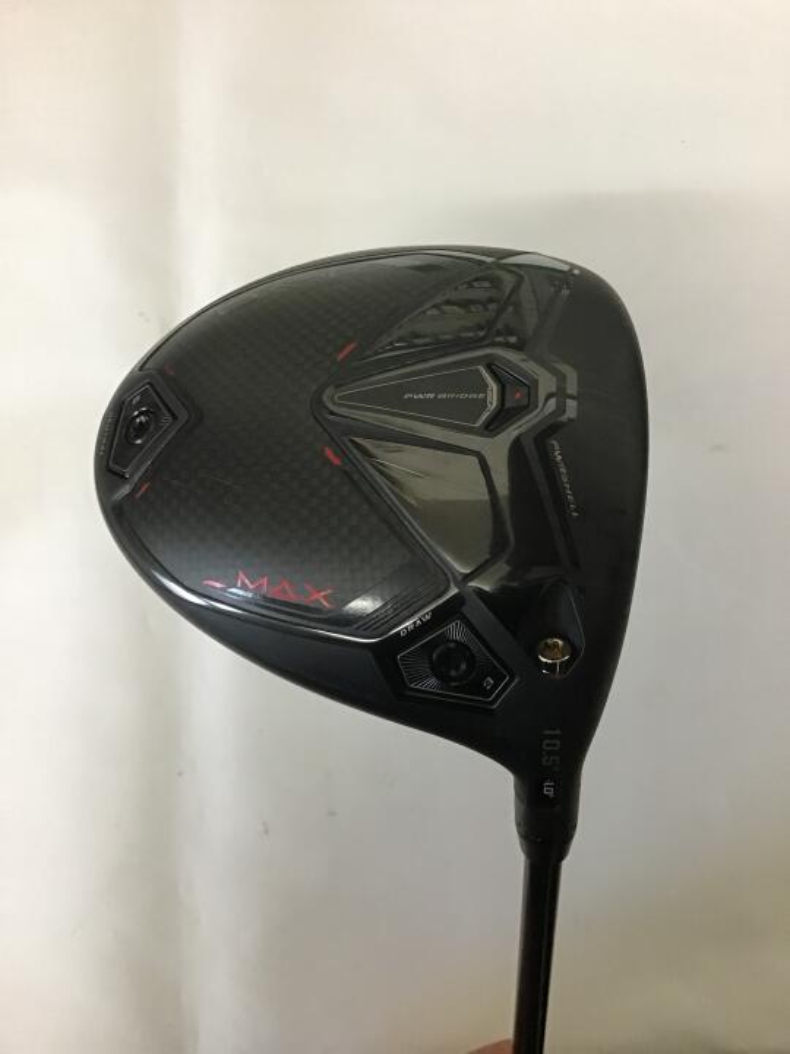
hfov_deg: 45.4
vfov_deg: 58.4
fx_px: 943
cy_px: 527
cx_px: 395
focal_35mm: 31
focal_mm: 3.3
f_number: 2.4
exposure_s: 1/33
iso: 160
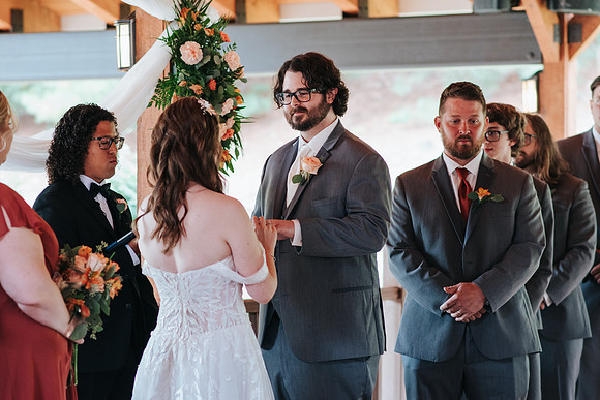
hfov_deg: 16.1
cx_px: 300
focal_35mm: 128
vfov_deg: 10.8
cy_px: 200
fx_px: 2125
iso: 800
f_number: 2.8
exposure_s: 1/250
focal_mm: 85
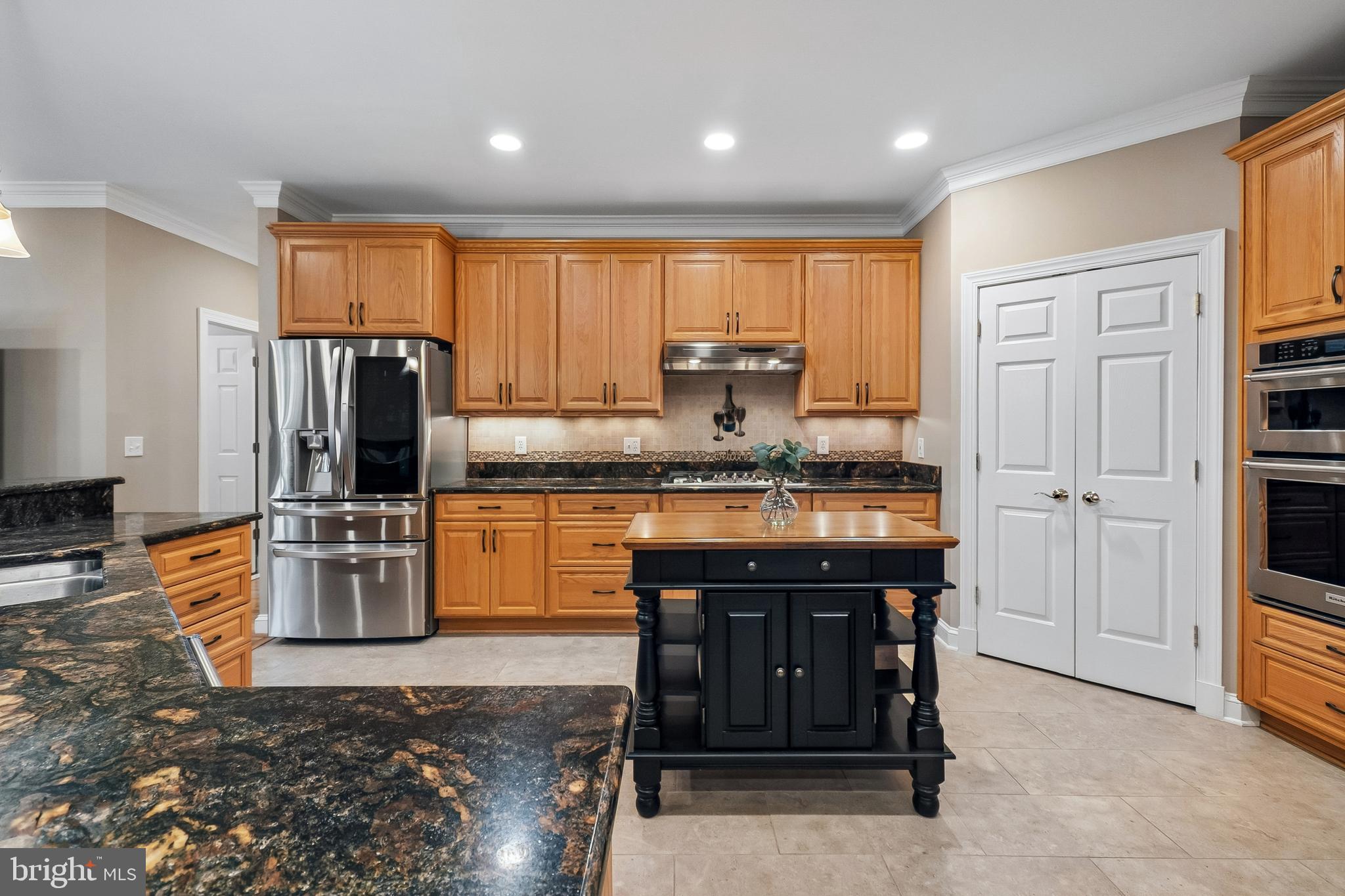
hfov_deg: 100.4
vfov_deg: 77.3
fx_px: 560
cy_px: 448
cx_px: 672
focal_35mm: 15
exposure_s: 1/30
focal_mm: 10
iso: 400
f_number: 5.6
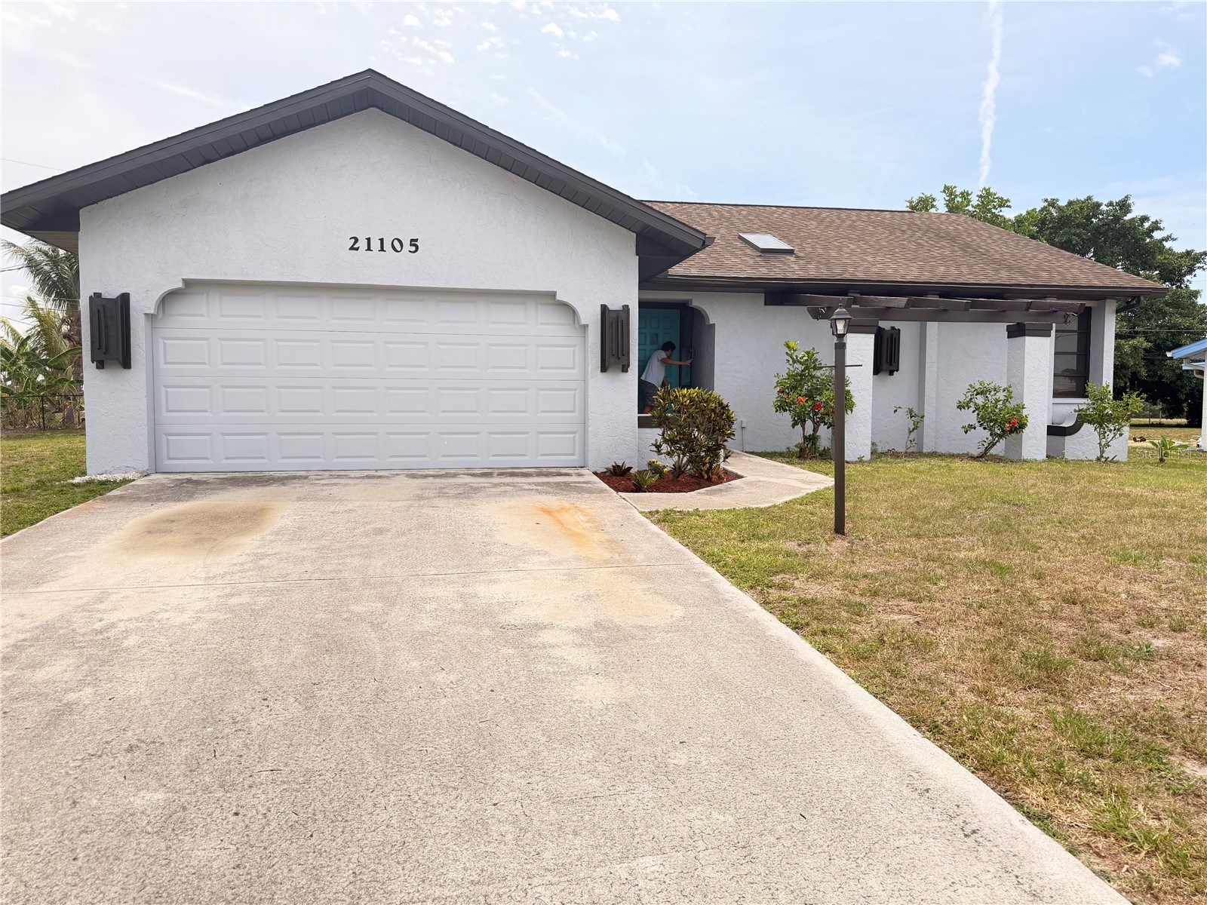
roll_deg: -0.1
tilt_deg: -3.8
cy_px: 452
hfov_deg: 71.6
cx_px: 604
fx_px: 837
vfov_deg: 56.8
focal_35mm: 24
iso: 100
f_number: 1.78
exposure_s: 1/3584
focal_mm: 6.76
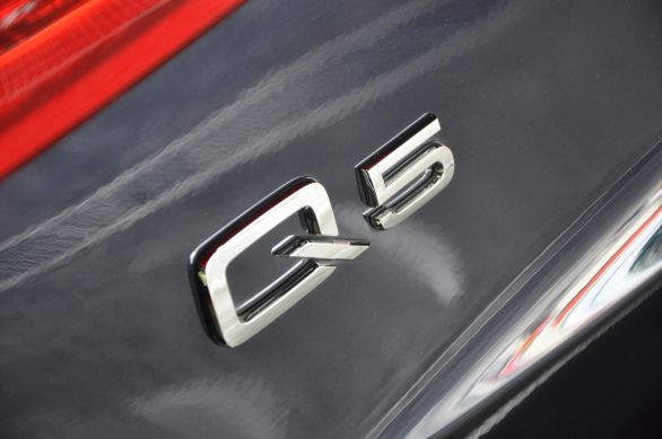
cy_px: 220
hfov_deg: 15.2
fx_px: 2479
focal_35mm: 135
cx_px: 331
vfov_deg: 10.1
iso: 900
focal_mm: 90
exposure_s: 1/30
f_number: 5.6
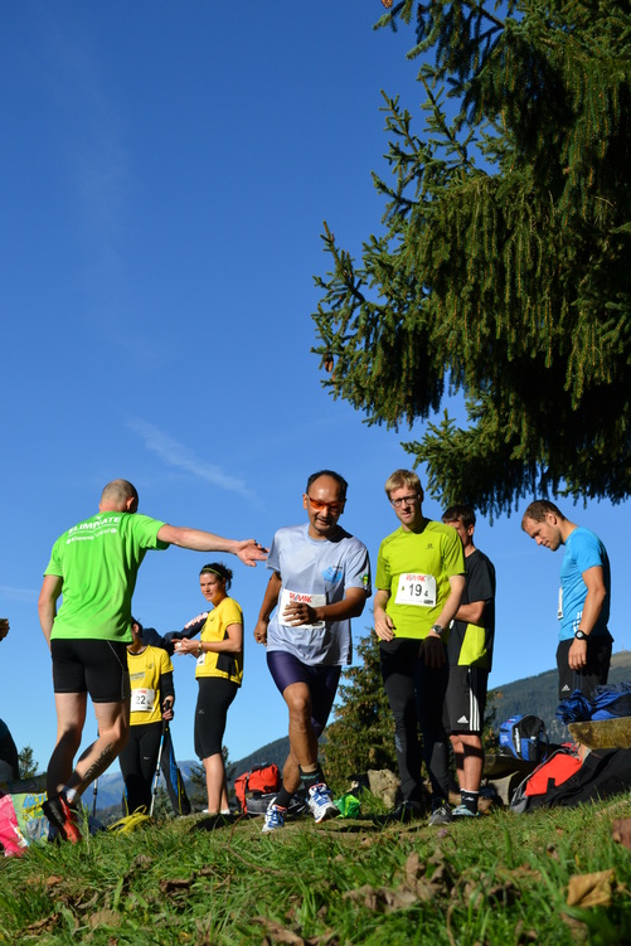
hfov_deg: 25.8
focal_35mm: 52
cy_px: 473
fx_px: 1380
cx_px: 316
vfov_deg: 37.8
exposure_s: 1/1600
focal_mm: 35
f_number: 6.3
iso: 400
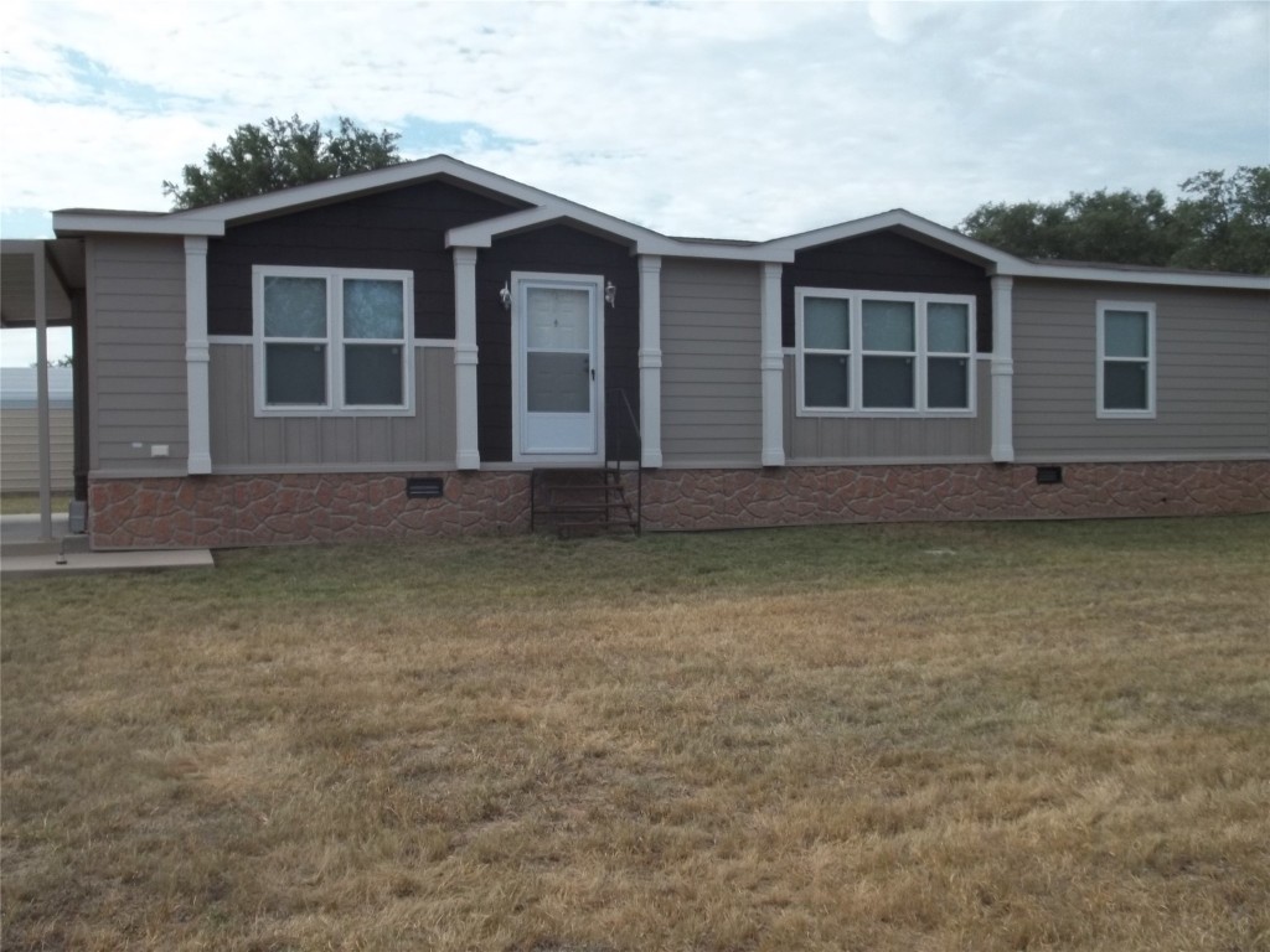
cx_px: 635
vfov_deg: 42.9
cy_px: 476
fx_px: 1211
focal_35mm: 33
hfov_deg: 55.4
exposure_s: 1/125
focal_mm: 5.9
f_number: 8
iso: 64
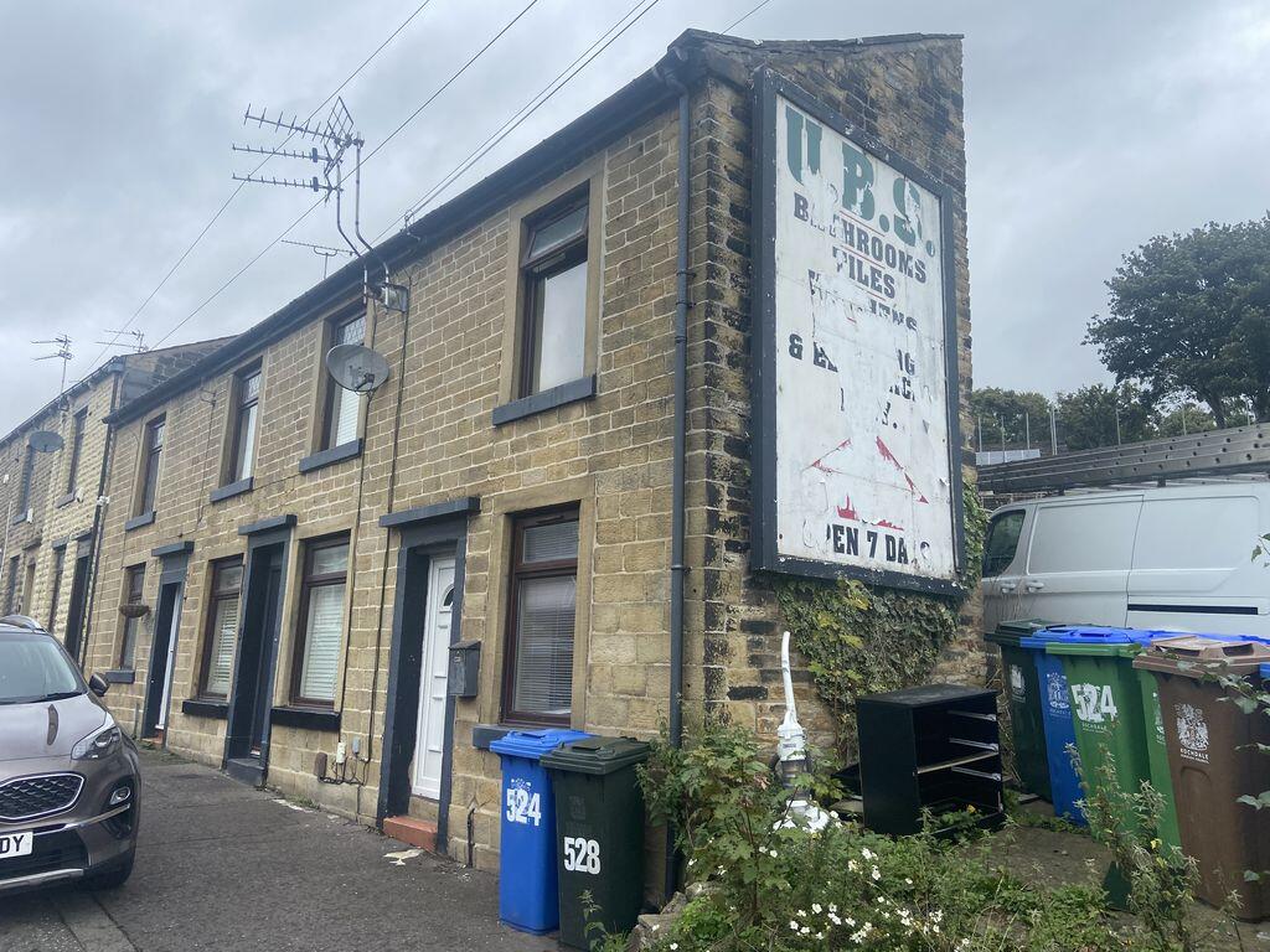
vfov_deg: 53.1
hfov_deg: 67.3
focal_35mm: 26
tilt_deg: +13.6
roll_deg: -0.6
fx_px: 954
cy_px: 476
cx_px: 635
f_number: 1.8
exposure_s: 1/1043
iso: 32
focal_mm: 4.25
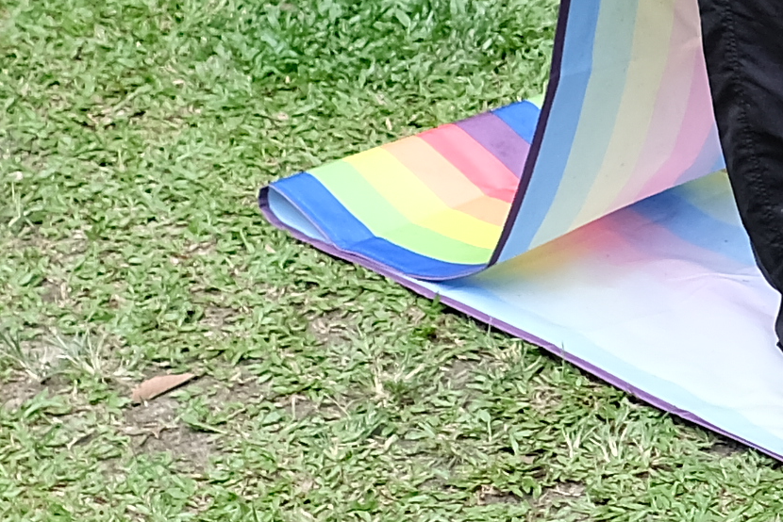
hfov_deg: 5.3
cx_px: 1476
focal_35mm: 383
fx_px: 8333
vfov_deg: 3.6
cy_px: -126
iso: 320
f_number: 2.2
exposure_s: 1/1000
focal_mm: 35
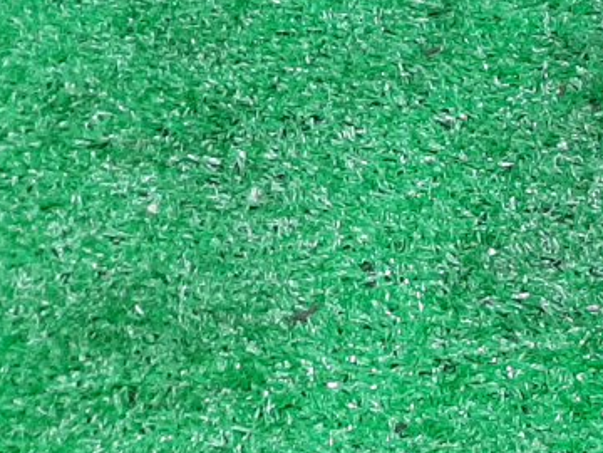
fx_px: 1812
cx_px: 1030
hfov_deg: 16.4
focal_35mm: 104
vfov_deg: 12.7
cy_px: -419
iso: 139
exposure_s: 1/50
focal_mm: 3.93
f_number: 1.7
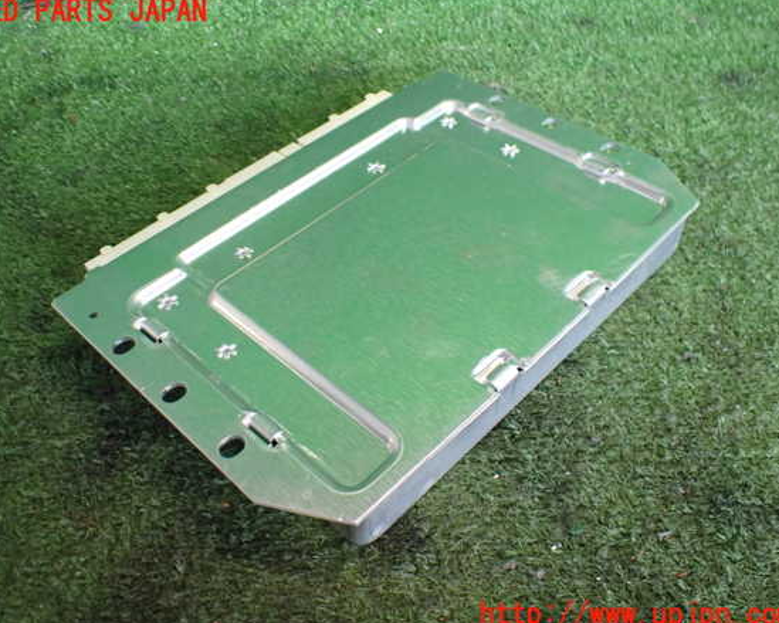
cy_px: 314
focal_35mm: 32
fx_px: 738
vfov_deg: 45.8
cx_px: 375
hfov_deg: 55.7
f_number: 2.3
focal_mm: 5.4
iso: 800
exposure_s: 1/125
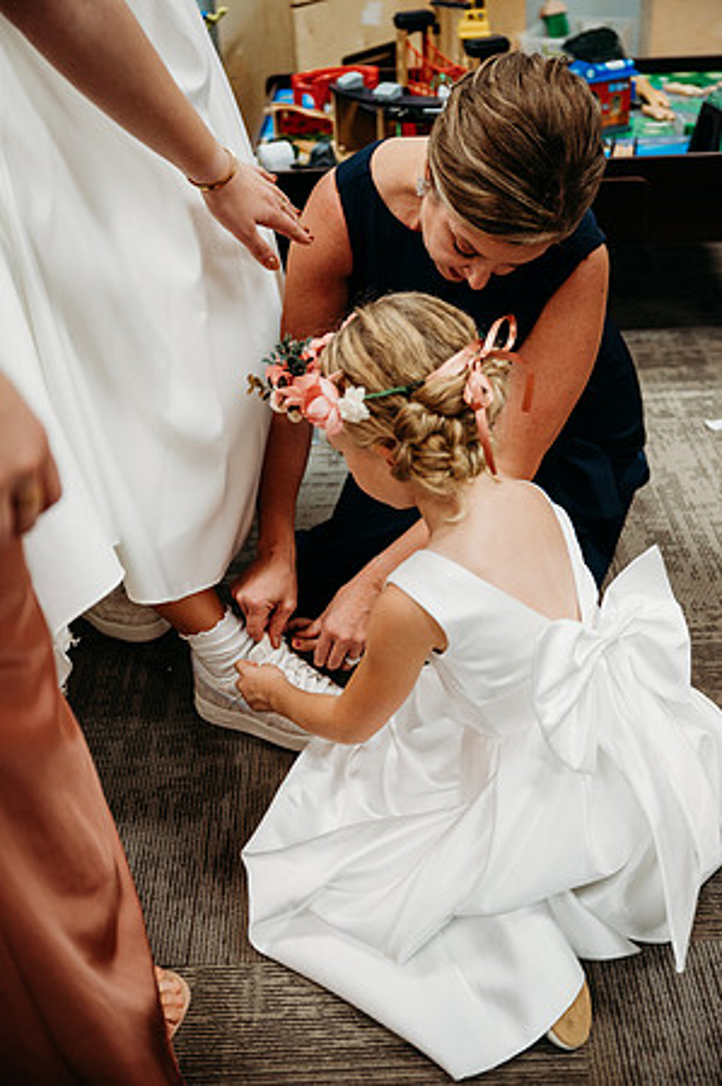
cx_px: 361
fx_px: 1266
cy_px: 543
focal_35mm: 42
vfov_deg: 46.4
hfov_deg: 31.8
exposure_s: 1/320
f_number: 3.2
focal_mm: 42
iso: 2000
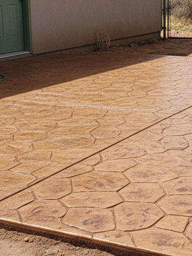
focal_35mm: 55
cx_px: 166
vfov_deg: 34.6
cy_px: 84
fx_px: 407
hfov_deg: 25.8
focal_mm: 6.4
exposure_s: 1/184
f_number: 1.8
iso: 326
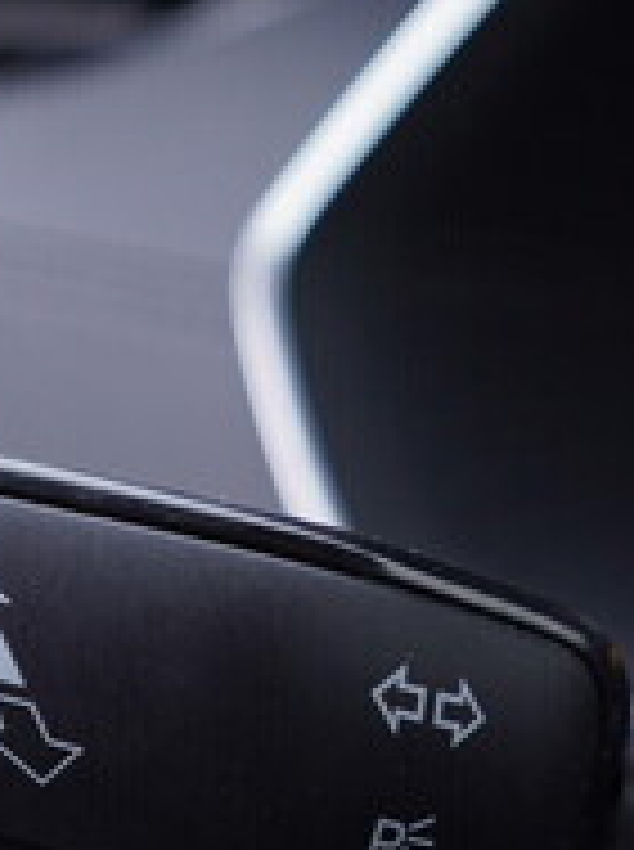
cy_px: 569
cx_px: 90
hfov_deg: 14.5
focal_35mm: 101
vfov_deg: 19.4
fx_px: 2475
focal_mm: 24
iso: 160
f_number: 2.8
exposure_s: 1/40
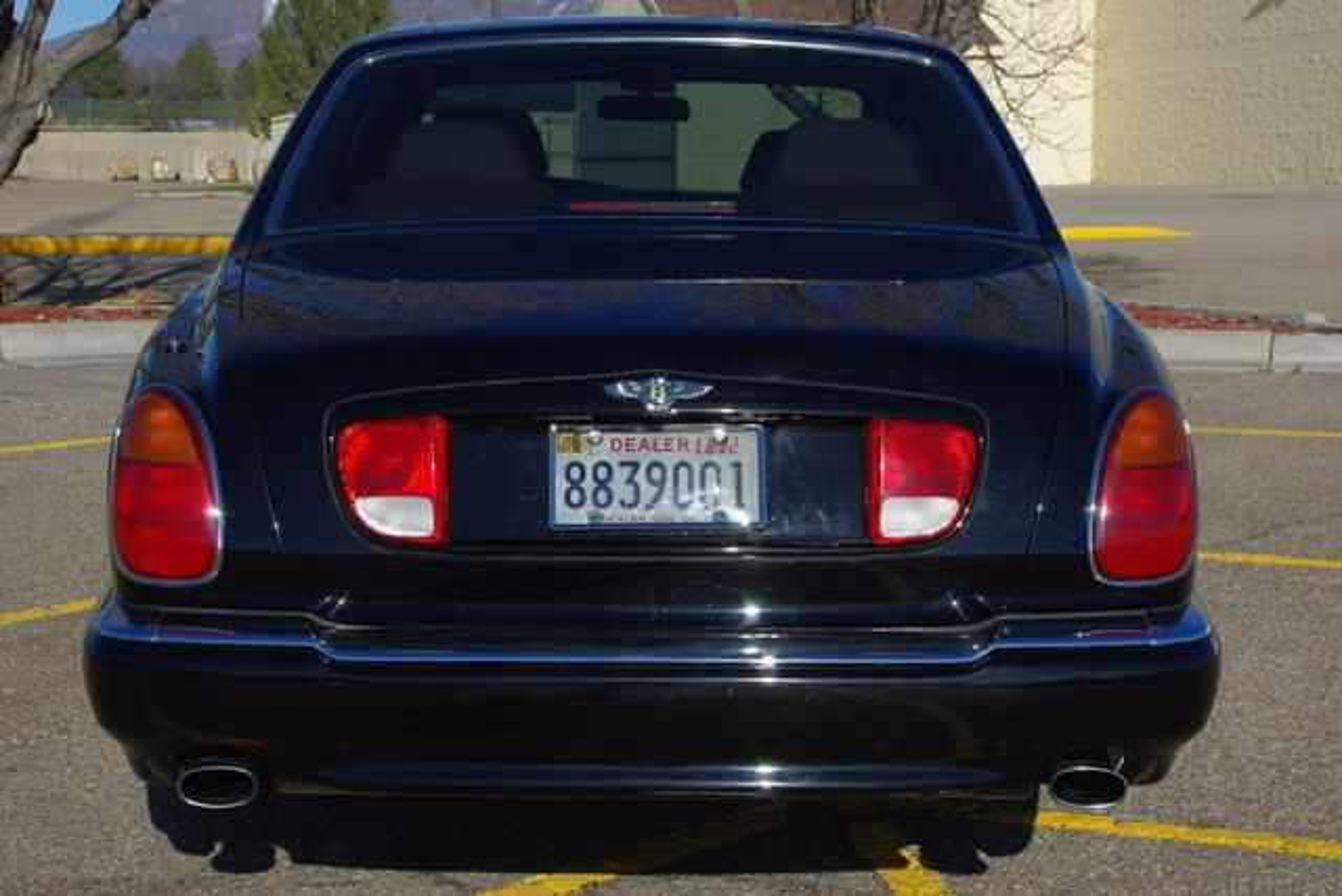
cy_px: 448
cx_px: 671
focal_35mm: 57
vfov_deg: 23.8
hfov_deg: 35.0
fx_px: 2125
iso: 100
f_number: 9.5
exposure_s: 1/350
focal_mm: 37.5
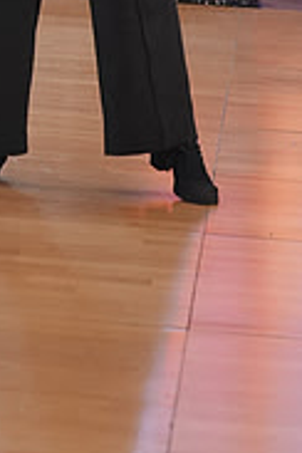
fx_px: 2189
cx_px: -76
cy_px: -119
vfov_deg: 11.5
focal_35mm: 174
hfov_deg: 7.8
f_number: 3.5
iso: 2000
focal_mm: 55
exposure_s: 1/500
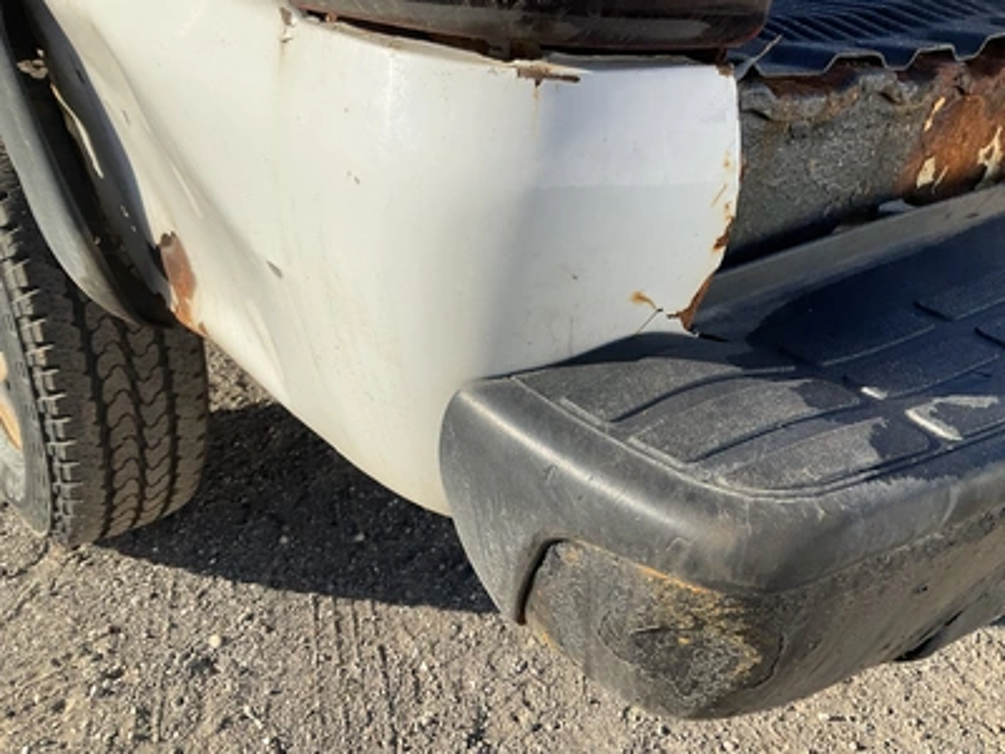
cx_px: 502
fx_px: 842
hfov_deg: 61.7
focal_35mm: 29
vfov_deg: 48.2
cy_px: 377
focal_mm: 3
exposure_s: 1/978
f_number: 1.8
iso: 25
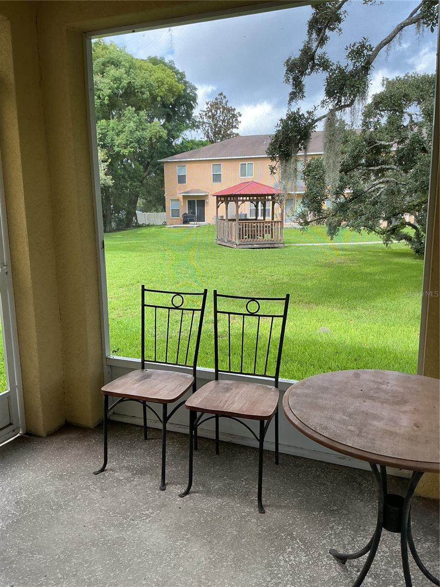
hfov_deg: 48.2
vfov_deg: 61.7
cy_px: 294
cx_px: 220
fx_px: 491
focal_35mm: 29
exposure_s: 1/196
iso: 20
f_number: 1.8
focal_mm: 3
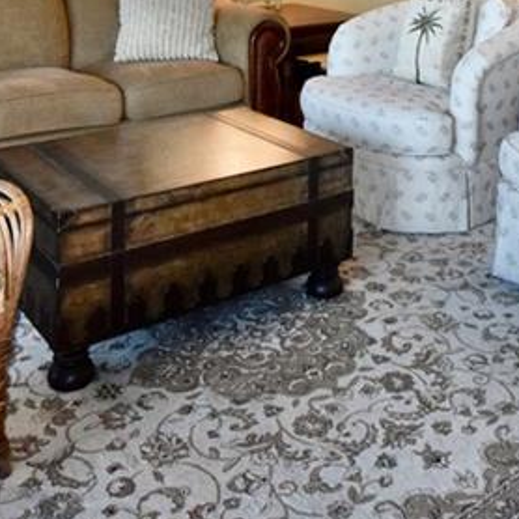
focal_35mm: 47
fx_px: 797
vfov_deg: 31.0
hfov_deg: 35.8
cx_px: 338
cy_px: -86
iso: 1400
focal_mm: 10
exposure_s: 1/60
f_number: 9
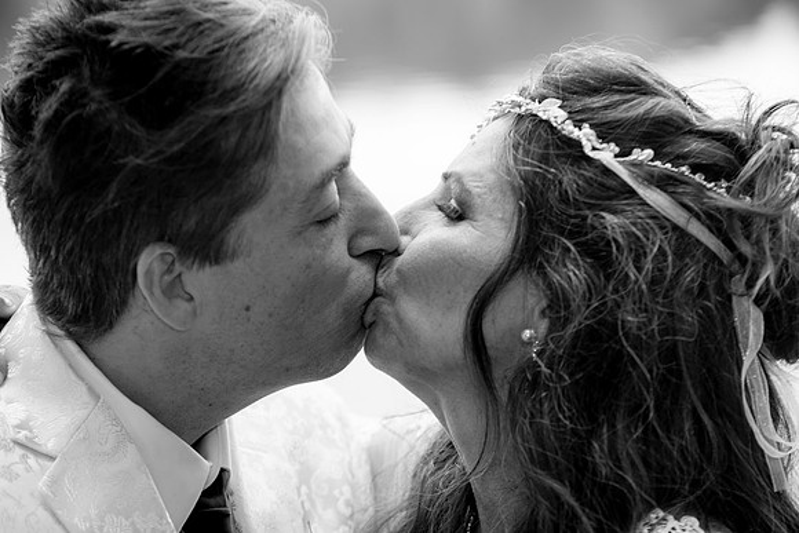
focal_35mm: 200
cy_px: 266
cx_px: 400
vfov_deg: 6.9
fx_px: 4440
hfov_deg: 10.3
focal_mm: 200
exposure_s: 1/200
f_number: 5
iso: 160
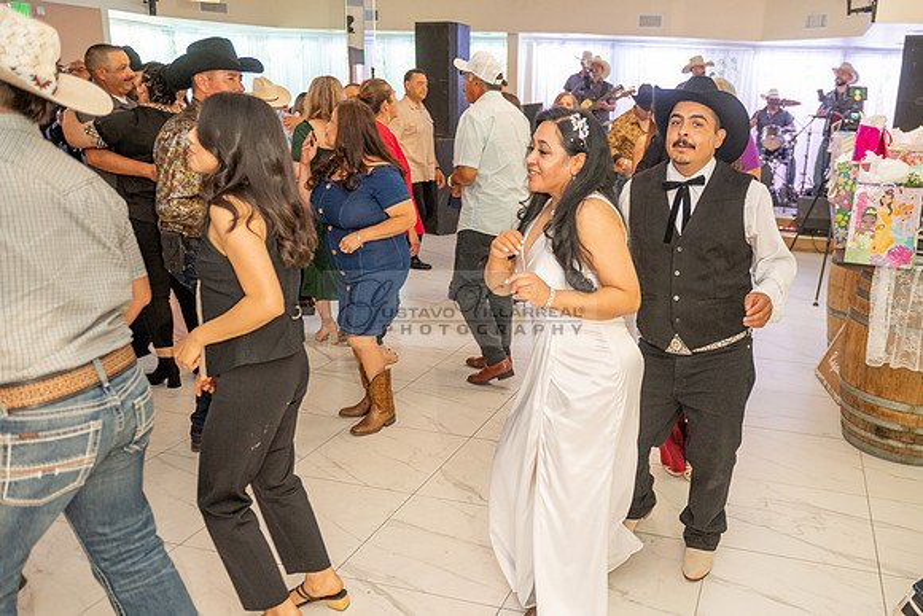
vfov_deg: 42.0
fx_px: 801
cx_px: 593
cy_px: 316
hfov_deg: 58.9
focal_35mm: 31
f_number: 2.8
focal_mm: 24
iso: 800
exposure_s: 1/160
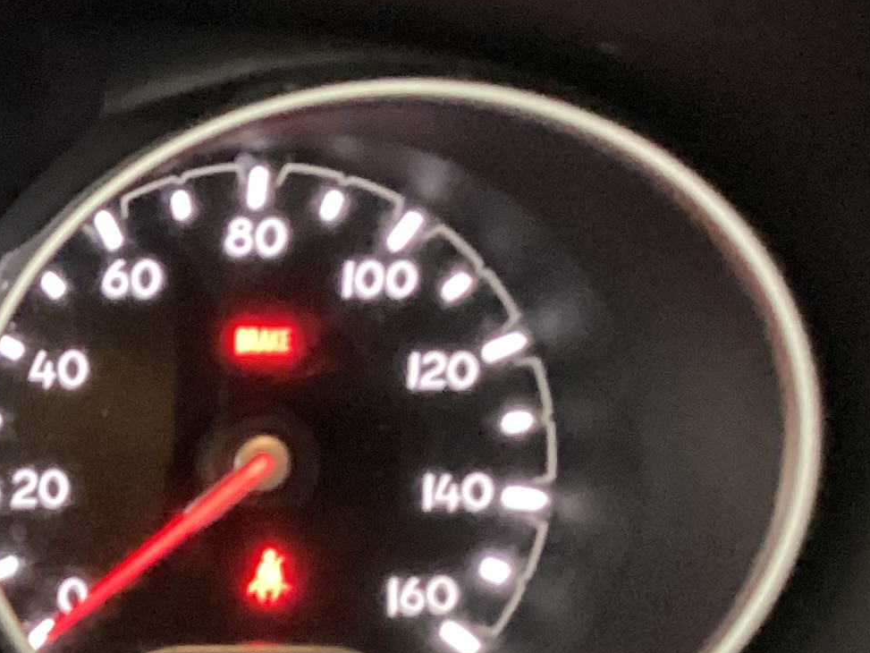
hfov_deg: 17.2
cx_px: -409
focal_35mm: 104
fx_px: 2614
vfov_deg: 14.1
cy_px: 542
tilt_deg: -27.5
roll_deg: -3.3
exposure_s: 1/25
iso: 500
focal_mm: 3.3
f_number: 2.4
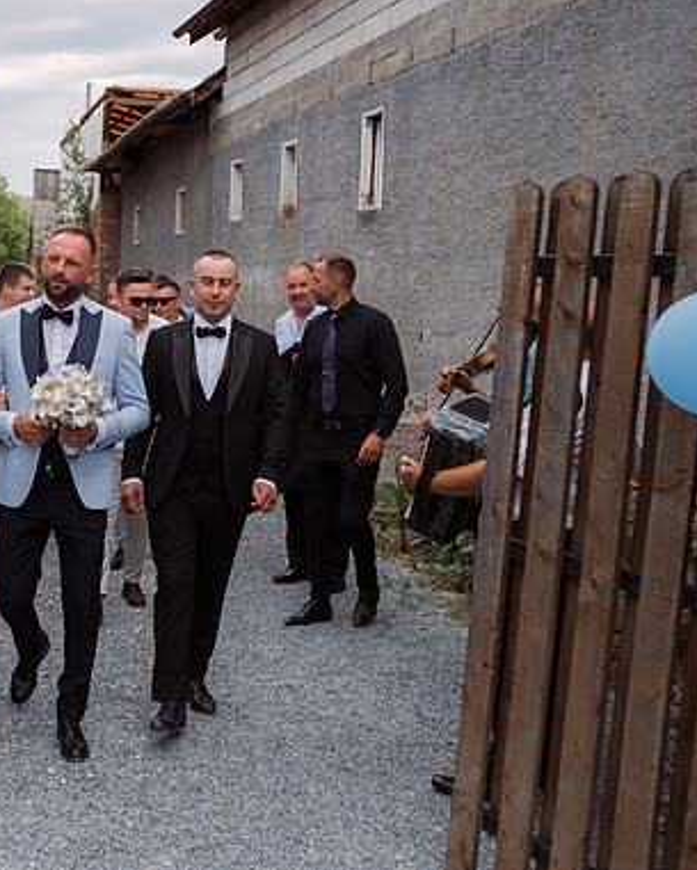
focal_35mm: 50
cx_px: 53
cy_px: 433
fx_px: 1289
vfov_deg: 37.3
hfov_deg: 28.9
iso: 100
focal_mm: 35
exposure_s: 1/500
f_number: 3.5
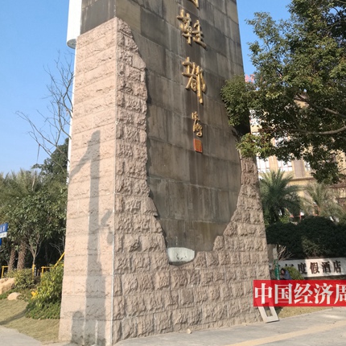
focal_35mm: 37
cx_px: 185
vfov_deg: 43.5
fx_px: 418
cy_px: 86
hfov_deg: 44.9
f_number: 2
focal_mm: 4.04
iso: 50
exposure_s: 1/590
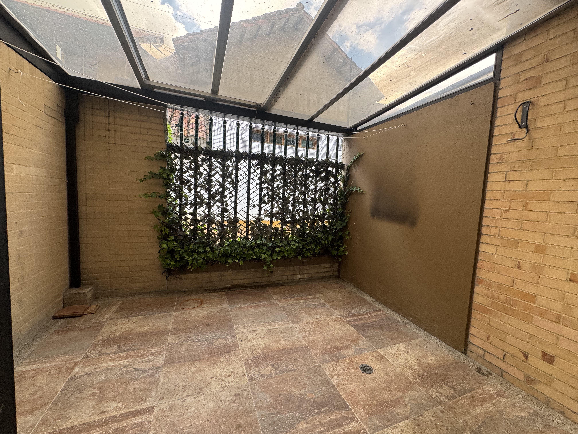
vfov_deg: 85.7
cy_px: 217
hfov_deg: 102.1
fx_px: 234
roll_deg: -2.7
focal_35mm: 14
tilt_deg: -4.4
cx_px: 289
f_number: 2.2
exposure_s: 1/99
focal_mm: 2.22
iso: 100
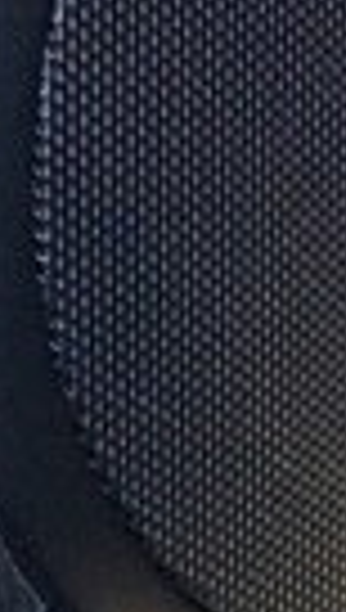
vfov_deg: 17.3
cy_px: 824
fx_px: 1866
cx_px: 346
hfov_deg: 10.5
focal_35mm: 115
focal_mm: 4.15
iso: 320
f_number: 2.2
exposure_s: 1/17
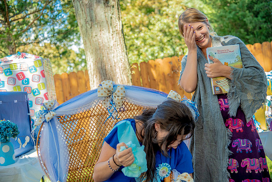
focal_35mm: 58
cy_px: 91
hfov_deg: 34.5
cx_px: 136
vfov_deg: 23.4
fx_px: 438
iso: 125
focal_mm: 58
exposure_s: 1/125
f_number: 4
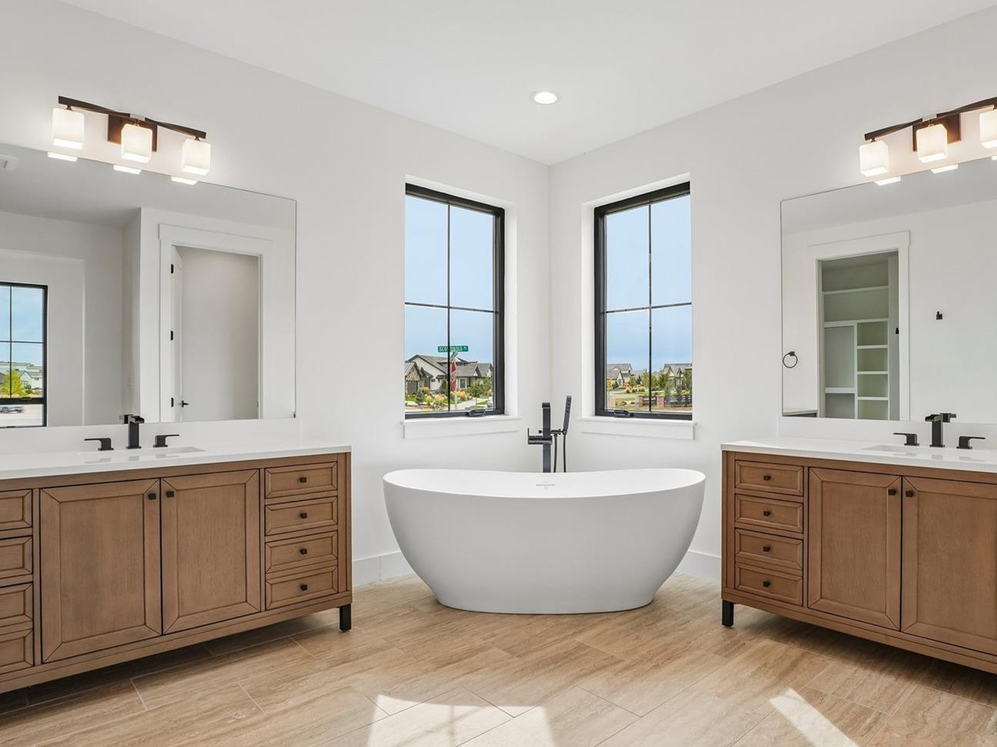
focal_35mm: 20
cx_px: 548
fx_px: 564
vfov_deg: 67.0
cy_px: 375
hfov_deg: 82.7
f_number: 8
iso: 100
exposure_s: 1/90
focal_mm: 11
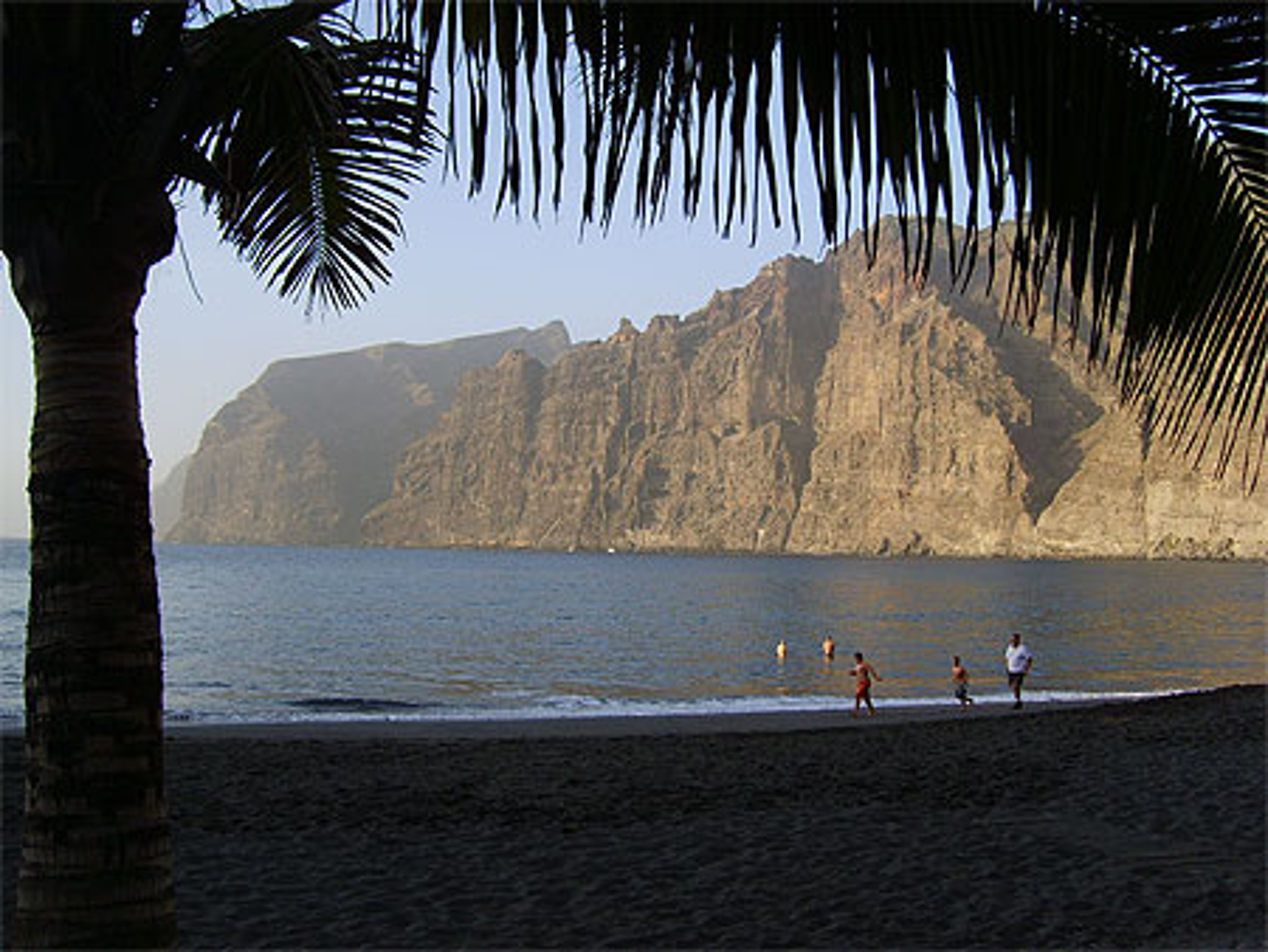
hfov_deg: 52.6
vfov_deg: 40.7
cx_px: 634
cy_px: 476
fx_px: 1283
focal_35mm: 35
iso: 50
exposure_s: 1/350
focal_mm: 5.8
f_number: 2.8
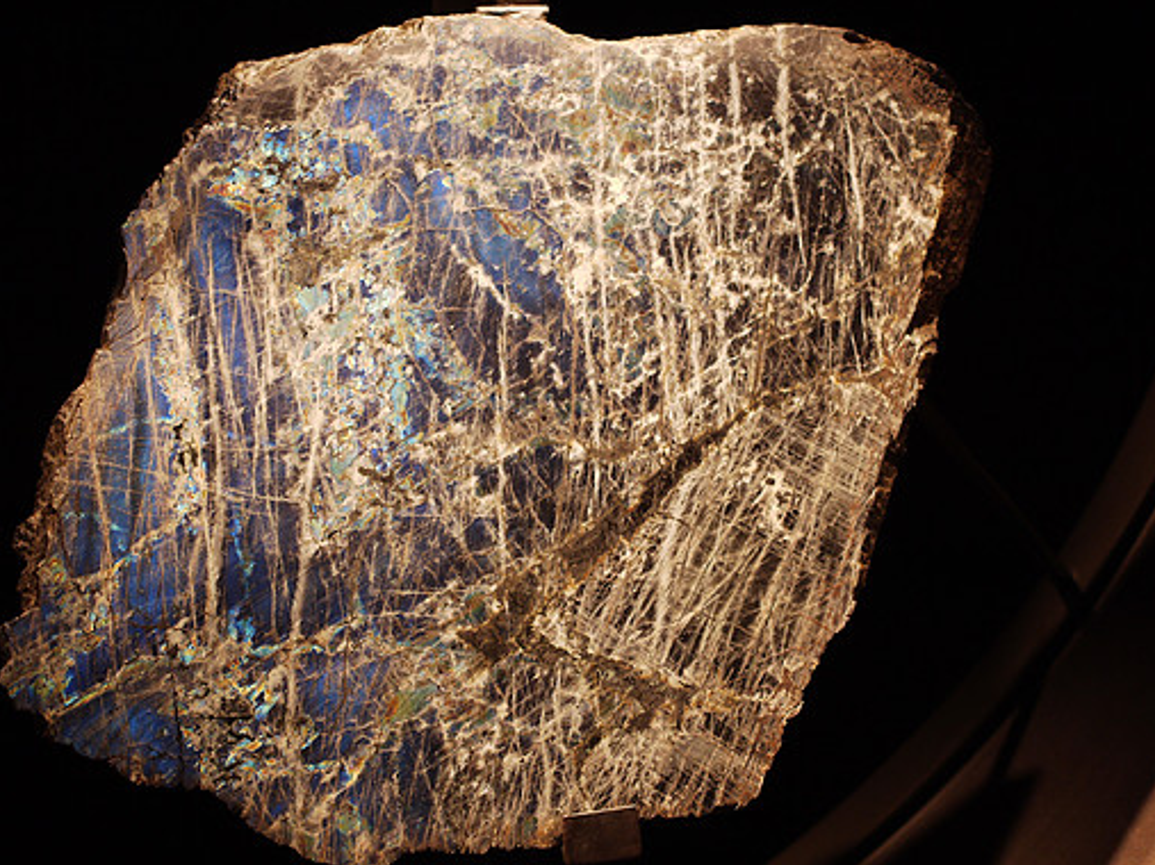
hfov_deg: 19.1
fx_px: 3436
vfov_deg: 14.4
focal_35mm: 103
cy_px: 450
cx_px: 549
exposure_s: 1/125
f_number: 1.8
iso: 160
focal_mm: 45
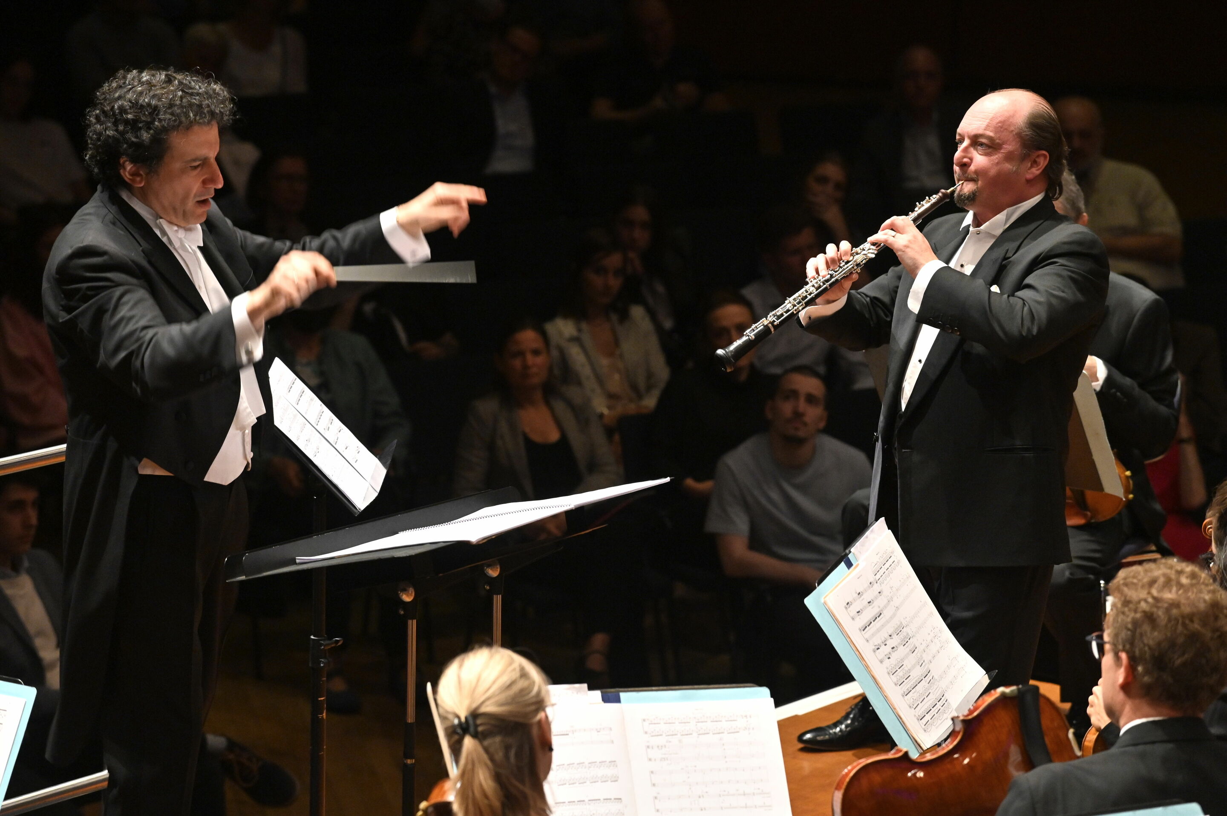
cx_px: 614
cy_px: 408
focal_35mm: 185
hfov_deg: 11.1
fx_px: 6301
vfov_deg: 7.4
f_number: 5.6
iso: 5000
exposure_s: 1/200
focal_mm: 185
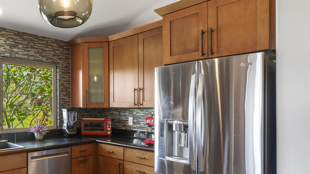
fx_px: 230
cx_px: 87
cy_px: 108
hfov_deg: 64.8
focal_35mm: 28
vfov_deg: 41.2
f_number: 8
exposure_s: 1.3
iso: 100
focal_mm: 16
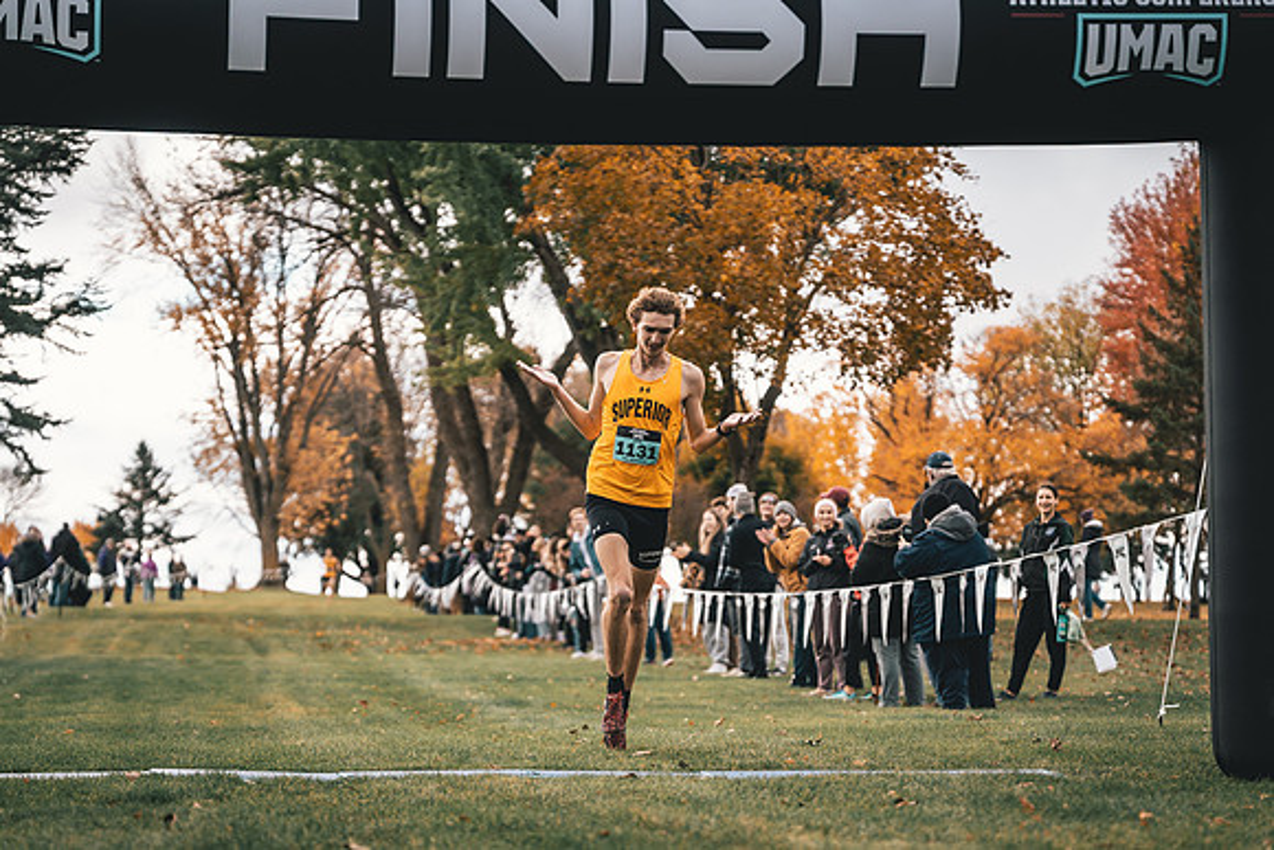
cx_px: 629
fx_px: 2967
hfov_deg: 24.2
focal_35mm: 84
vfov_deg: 16.3
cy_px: 503
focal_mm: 70
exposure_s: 1/3200
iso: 200
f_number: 2
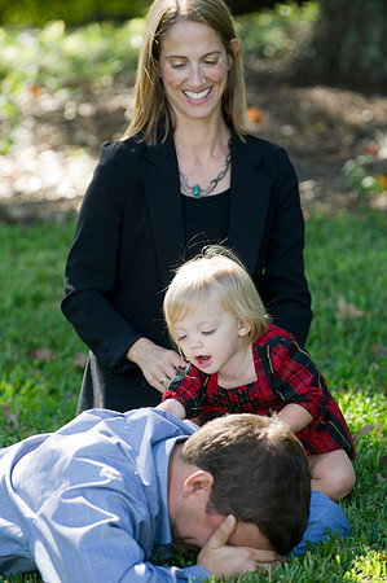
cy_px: 292
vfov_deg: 11.4
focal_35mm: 180
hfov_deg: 7.6
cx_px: 194
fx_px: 2909
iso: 250
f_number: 4
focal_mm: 180
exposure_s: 1/100
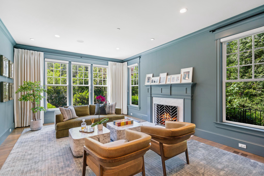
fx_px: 117
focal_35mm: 16
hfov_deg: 96.7
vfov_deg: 73.8
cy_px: 88
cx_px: 132
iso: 400
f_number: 4
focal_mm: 16
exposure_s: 1/60
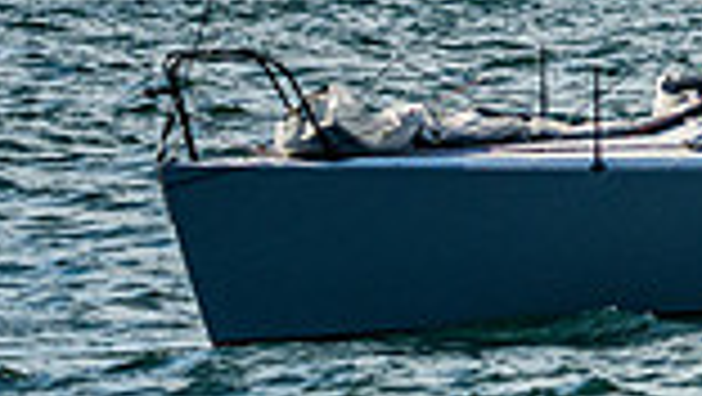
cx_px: 1306
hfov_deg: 3.5
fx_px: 11288
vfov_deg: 2.0
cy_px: -582
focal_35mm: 606
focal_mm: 130
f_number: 5.6
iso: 400
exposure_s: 1/4000
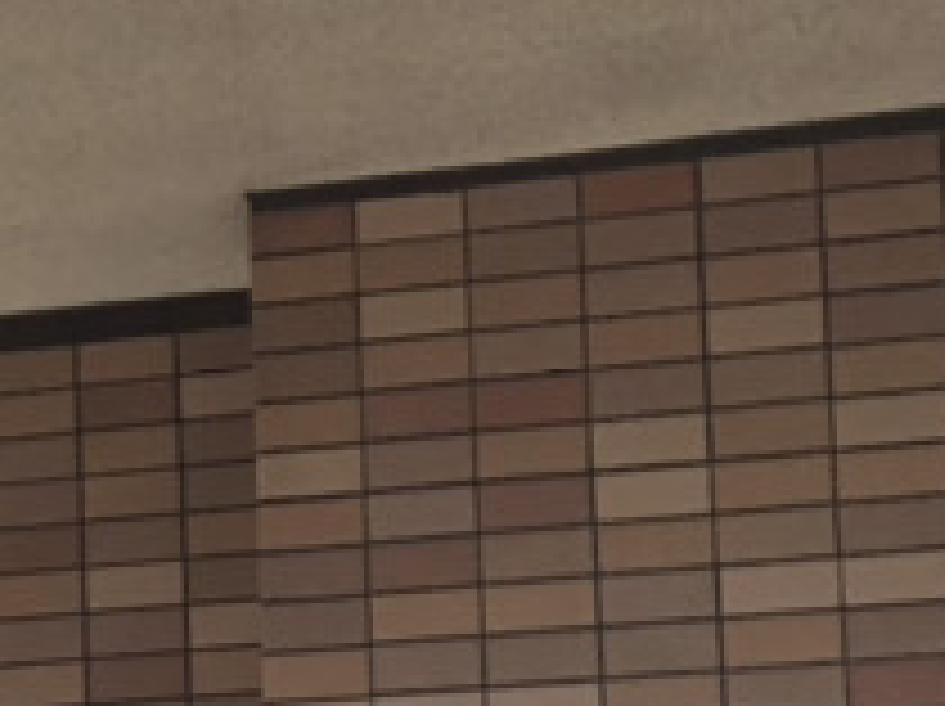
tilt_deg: +10.3
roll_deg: -2.5
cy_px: 1021
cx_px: -1588
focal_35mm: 160
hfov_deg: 10.1
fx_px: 4363
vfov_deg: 9.0
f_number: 1.8
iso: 20
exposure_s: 1/615
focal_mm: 3.99
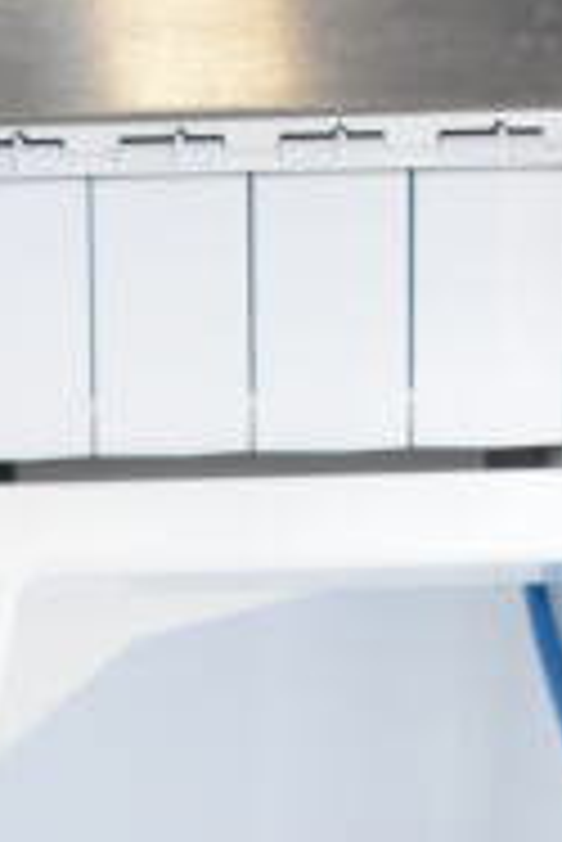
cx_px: -9
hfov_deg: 4.9
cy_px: 1400
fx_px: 6521
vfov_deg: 7.2
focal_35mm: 279
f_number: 4.8
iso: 2800
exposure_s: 1/60
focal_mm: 38
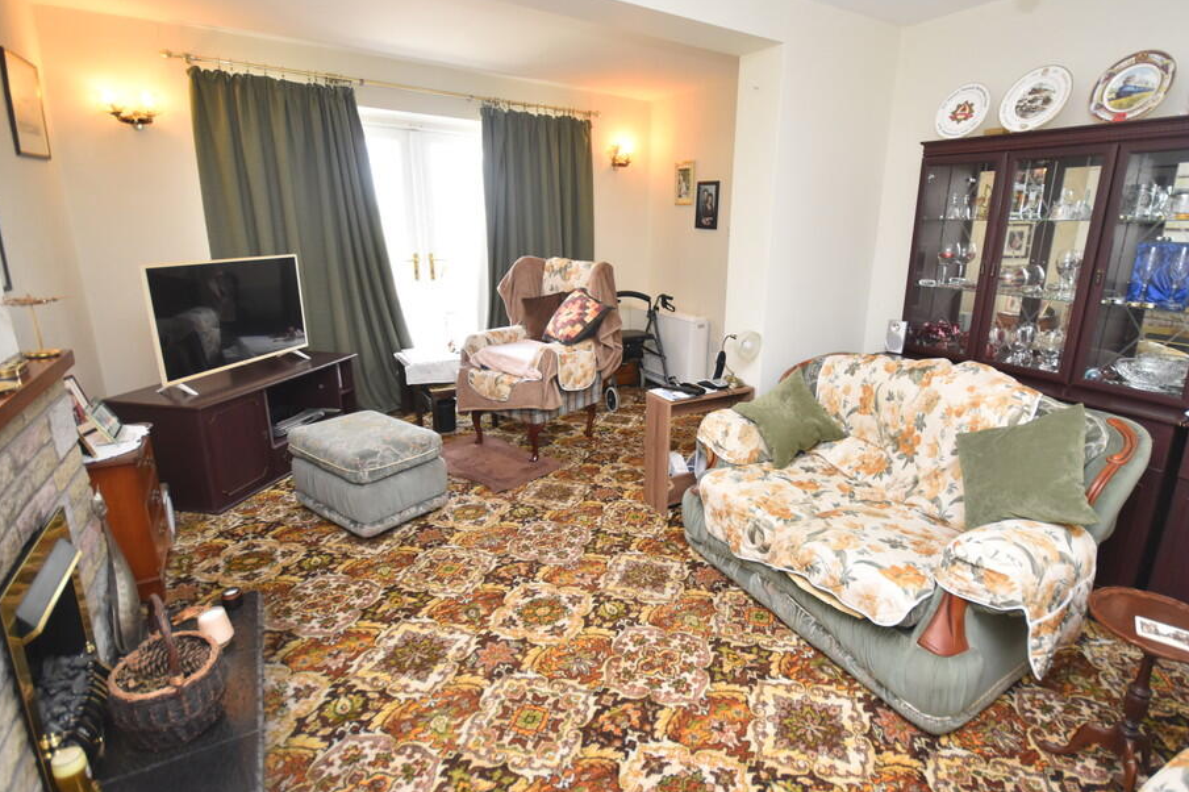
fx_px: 561
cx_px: 664
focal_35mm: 17
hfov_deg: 92.9
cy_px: 381
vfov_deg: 70.4
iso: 900
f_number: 4
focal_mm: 10
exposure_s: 1/125
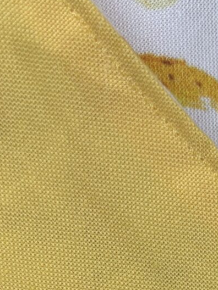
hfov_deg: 11.6
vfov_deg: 13.8
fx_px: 1058
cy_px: 540
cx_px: 250
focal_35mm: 126
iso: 64
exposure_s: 1/120
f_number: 1.6
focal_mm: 5.96
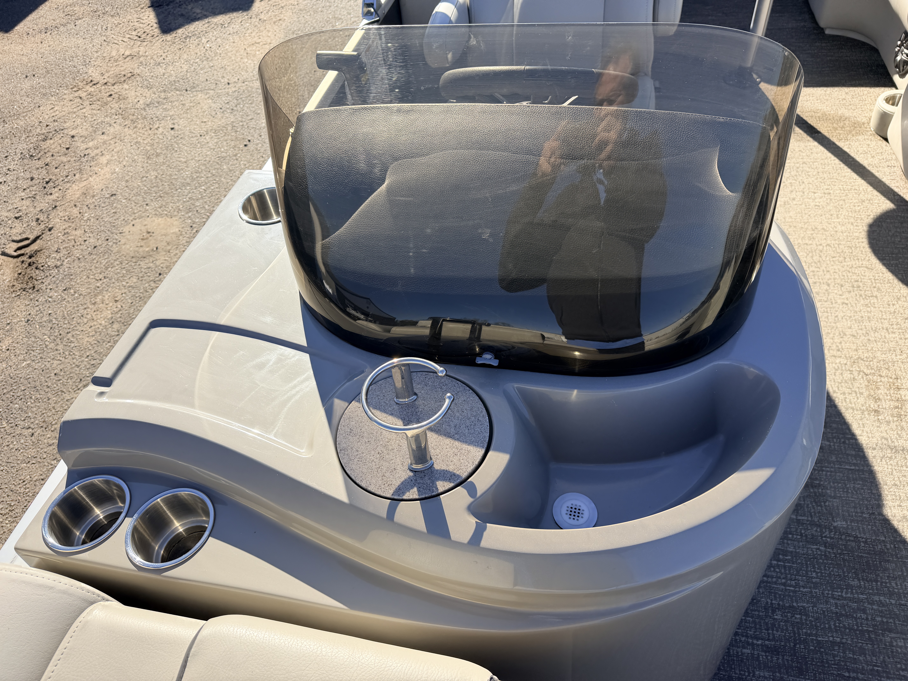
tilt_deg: -45.3
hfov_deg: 71.6
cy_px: 340
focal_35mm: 24
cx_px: 454
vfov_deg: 56.8
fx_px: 630
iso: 80
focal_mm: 6.76
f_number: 1.78
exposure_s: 1/2053
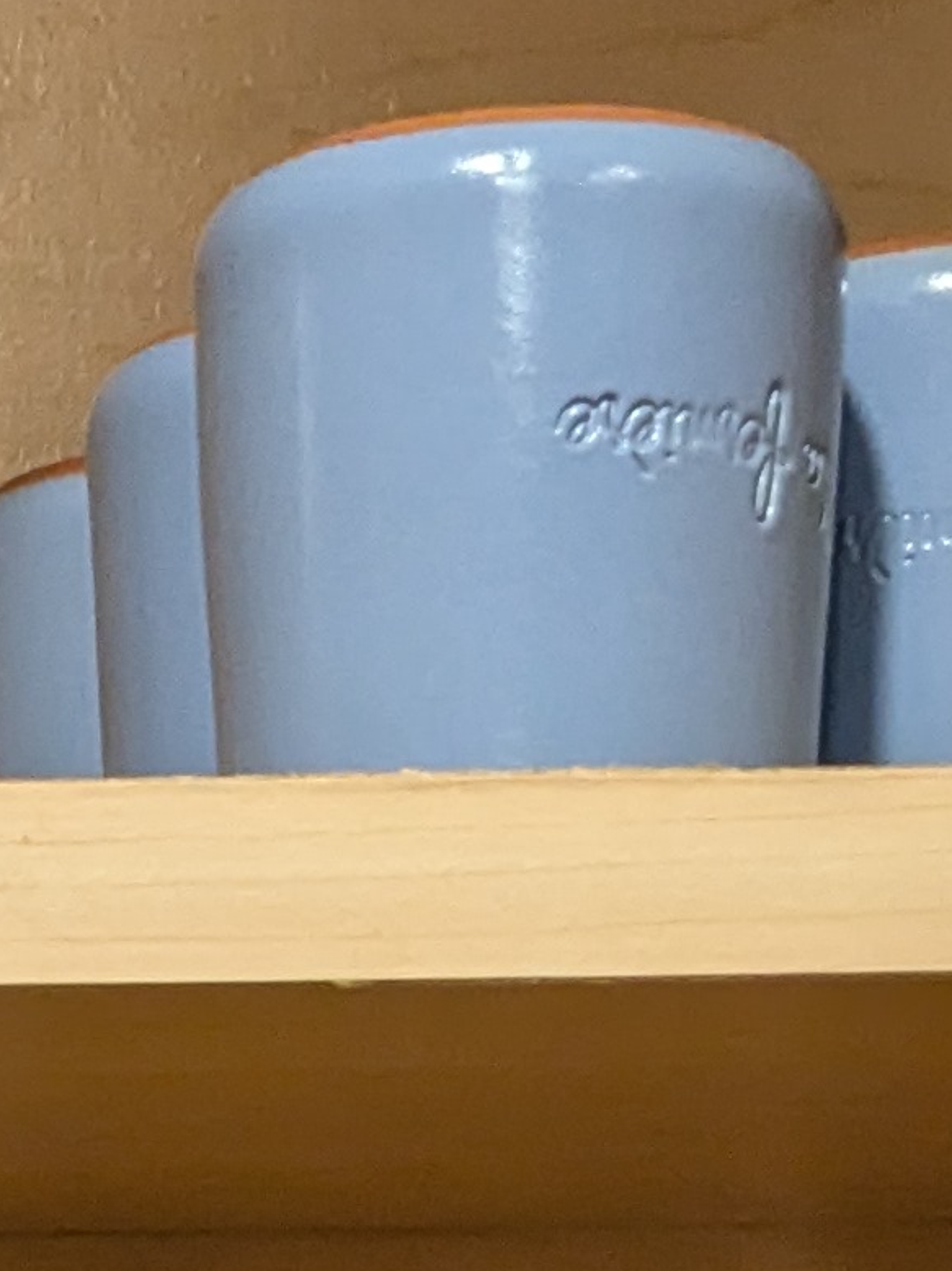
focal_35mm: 140
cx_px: -206
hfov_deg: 10.4
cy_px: 1722
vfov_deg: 13.5
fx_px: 5136
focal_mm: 4.38
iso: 849
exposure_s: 1/120
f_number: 1.73
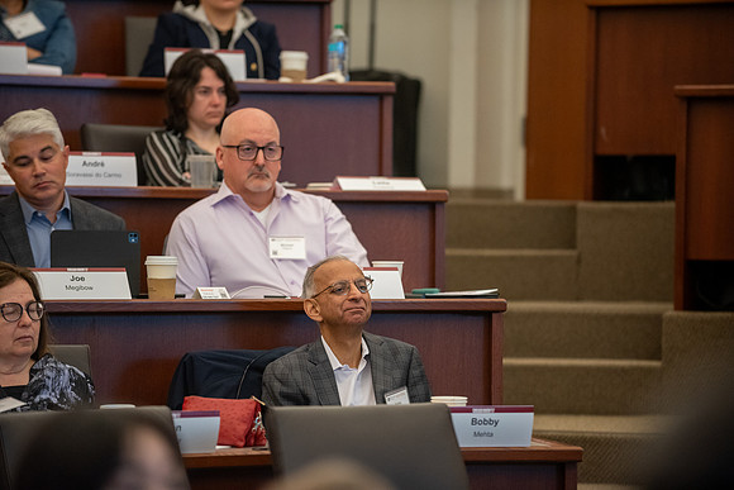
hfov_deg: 10.3
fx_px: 4079
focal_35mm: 200
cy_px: 245
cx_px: 367
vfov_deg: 6.9
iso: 2000
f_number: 2.8
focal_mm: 200
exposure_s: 1/160
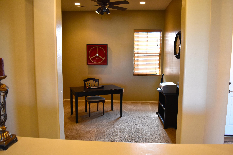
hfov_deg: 67.4
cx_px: 116
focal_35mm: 27
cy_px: 78
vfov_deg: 47.9
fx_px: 175
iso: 800
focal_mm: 18
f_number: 5
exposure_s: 1/100
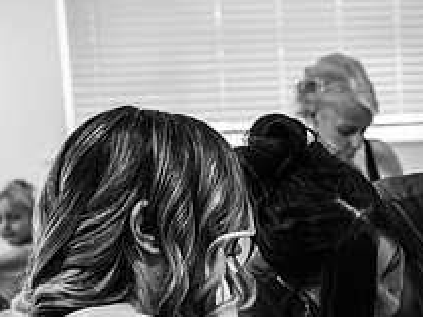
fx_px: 1149
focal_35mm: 94
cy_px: 291
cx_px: 358
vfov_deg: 15.5
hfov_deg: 20.5
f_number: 3.2
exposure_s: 1/200
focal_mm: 35
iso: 560
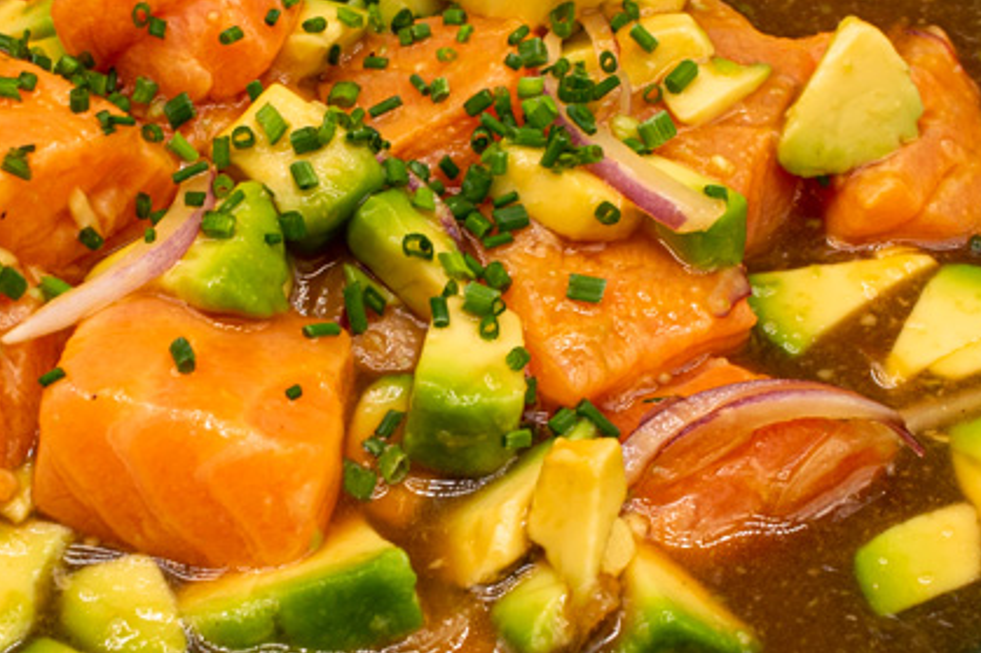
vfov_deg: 15.9
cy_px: 297
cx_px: 375
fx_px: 2342
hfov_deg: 23.6
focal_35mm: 86
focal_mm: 20
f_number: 8
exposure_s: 1/30
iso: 100
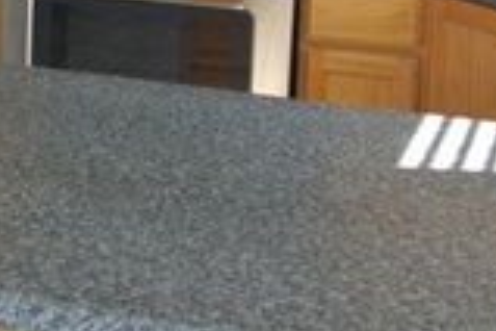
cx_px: -6
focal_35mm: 109
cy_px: -97
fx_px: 1502
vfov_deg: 12.2
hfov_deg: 18.3
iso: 140
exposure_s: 1/60
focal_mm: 10
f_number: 3.5
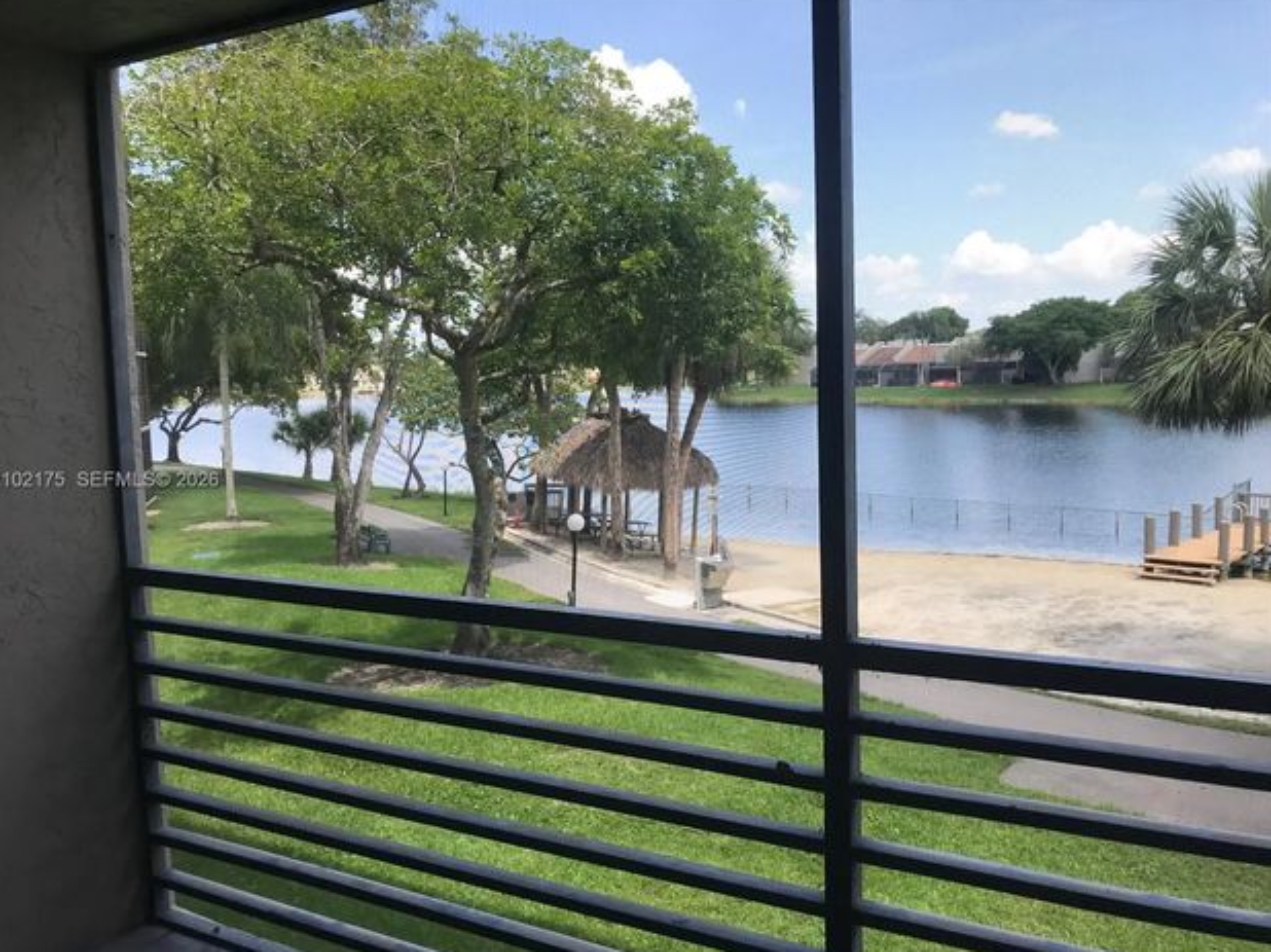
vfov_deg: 48.2
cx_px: 621
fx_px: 1064
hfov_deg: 61.7
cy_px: 481
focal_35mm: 29
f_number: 1.8
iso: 20
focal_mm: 3.99
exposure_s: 1/669
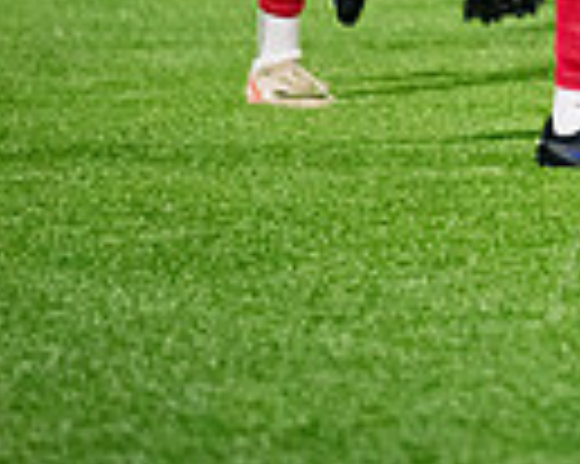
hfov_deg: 2.5
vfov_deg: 2.0
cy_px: -485
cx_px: 1066
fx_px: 13345
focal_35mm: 778
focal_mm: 150
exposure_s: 1/1000
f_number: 2.8
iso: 8000
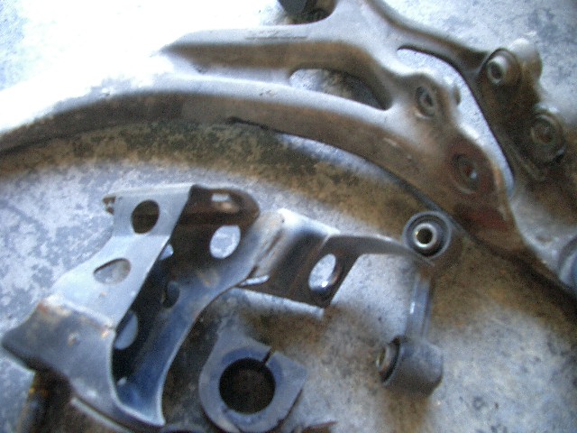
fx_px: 583
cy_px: 216
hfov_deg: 52.6
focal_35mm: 35
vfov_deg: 40.7
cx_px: 288
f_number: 2.6
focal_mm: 5.8
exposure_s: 1/25
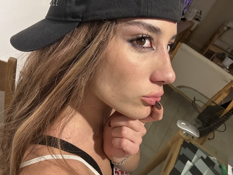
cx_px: 116
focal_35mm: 23
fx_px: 155
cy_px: 88
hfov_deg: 73.9
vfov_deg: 58.9
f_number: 1.9
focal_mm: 2.69
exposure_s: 1/60
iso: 160
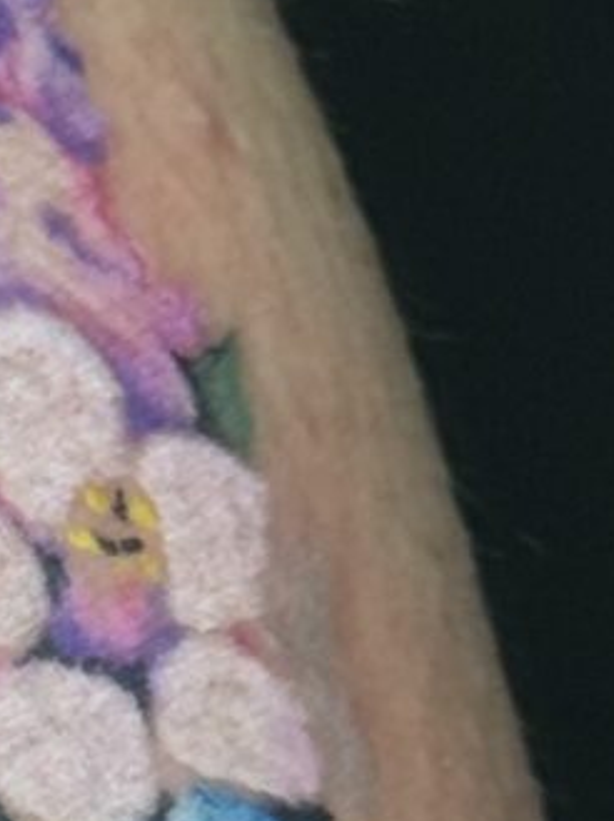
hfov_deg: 3.9
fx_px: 8862
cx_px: -549
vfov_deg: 5.3
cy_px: 936
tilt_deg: -10.6
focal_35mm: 374
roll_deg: -7.4
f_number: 1.78
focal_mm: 6.86
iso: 64
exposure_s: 1/149
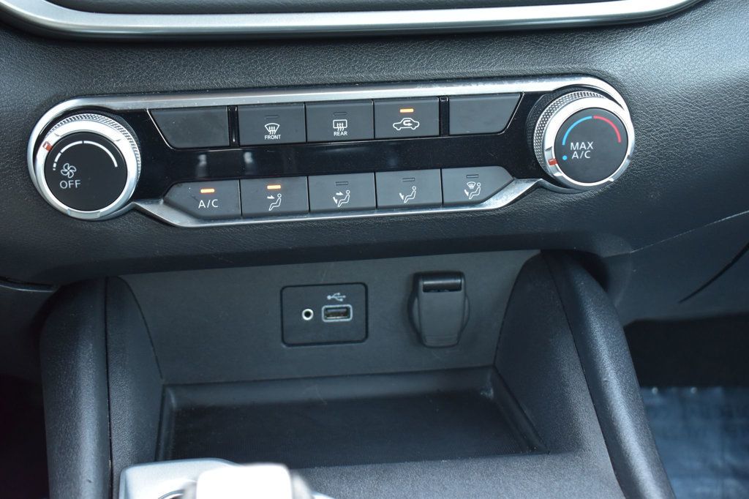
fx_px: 1061
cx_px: 374
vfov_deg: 26.5
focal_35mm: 51
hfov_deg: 38.9
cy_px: 250
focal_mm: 34
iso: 1000
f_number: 6.3
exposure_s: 1/15
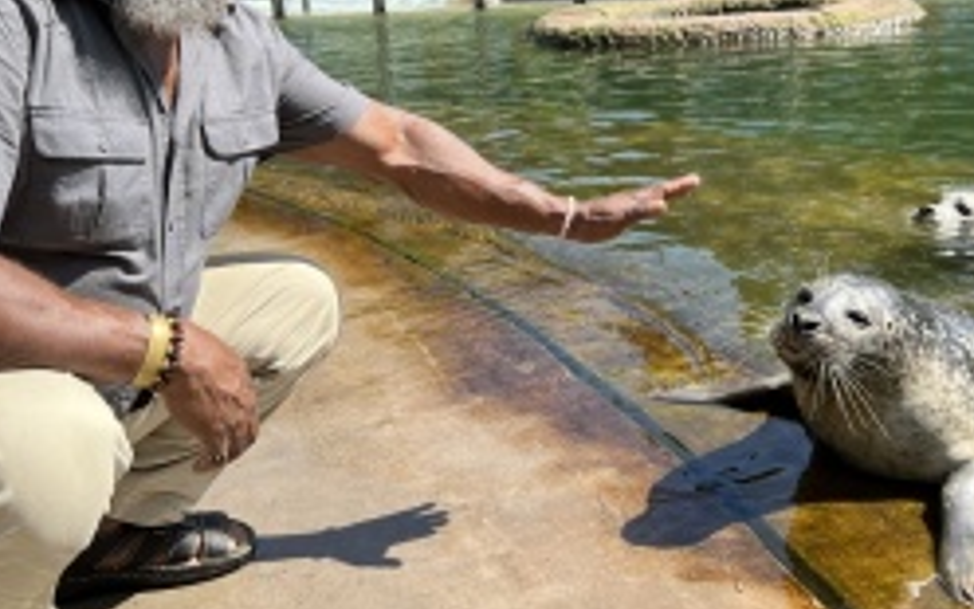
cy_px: 124
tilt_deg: -10.4
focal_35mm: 41
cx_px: 568
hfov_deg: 48.0
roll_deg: +4.1
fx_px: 1088
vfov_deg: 30.5
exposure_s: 1/1645
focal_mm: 5.7
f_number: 1.5
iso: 50
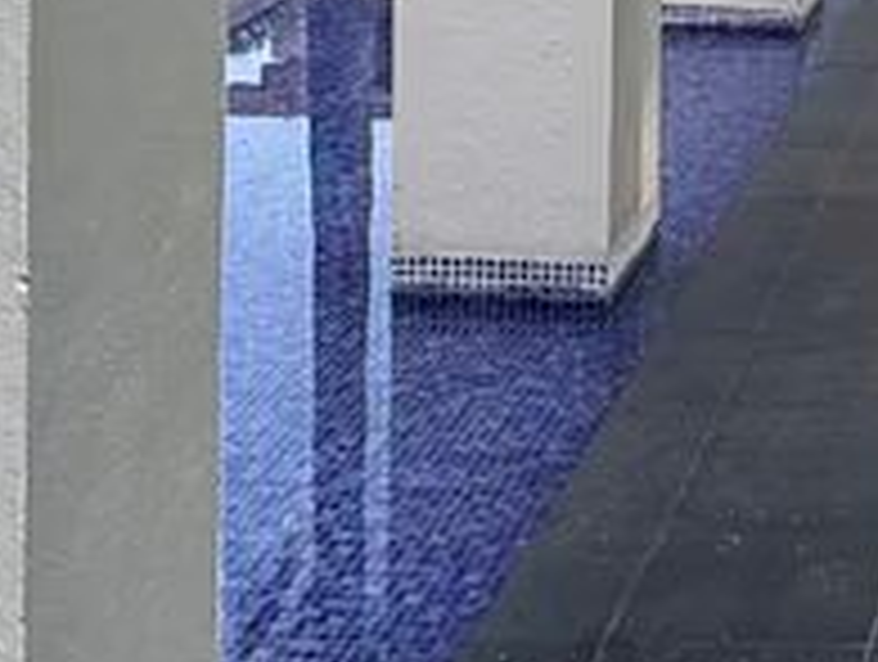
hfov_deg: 20.9
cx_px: 1112
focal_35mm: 86
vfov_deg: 15.3
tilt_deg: -1.5
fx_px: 2185
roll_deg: -1.3
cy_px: -455
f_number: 2.2
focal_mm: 2.22
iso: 64
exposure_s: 1/193
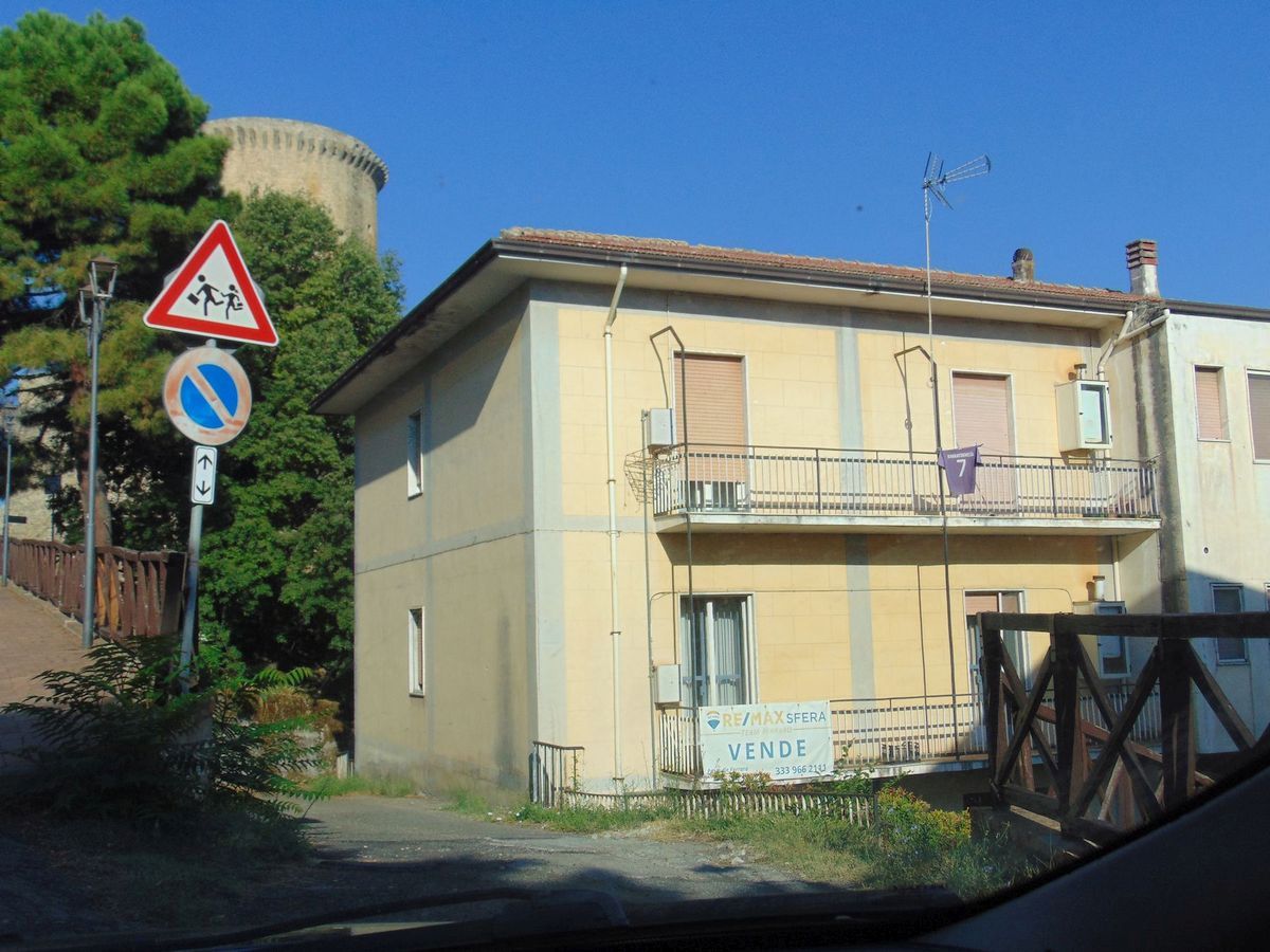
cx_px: 635
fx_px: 1284
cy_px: 476
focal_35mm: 35
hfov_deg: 52.6
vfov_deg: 40.7
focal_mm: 6.3
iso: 80
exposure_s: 1/250
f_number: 8.3
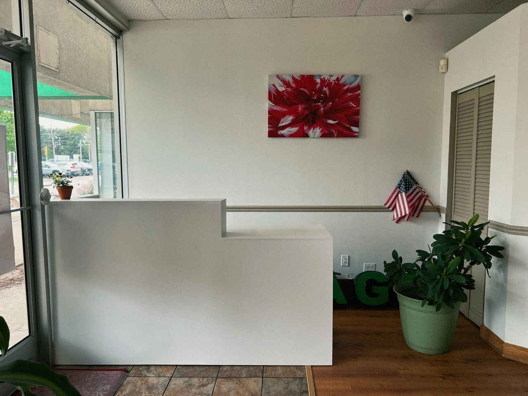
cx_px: 264
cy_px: 198
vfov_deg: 53.1
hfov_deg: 67.3
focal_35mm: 26
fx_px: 397
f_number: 1.5
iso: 32
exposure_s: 1/131
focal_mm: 5.7
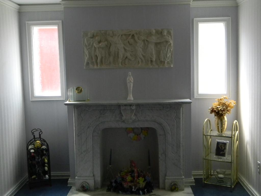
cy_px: 98
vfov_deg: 35.1
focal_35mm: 41
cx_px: 130
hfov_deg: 45.8
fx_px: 309
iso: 167
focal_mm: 7.3
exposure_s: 1/59.6
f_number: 3.8
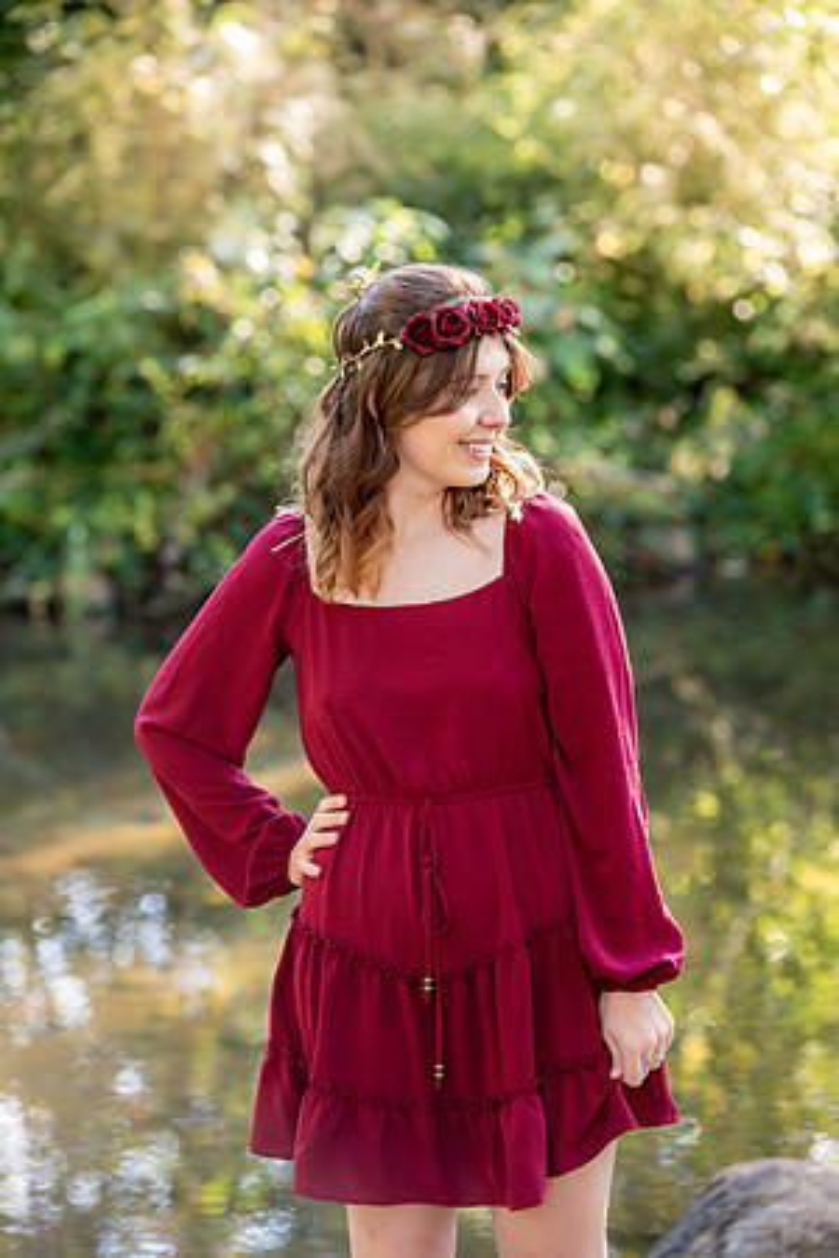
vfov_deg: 14.2
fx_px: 5069
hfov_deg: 9.5
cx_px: 420
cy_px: 629
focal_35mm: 145
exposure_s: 1/320
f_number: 4
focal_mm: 145
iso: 1250
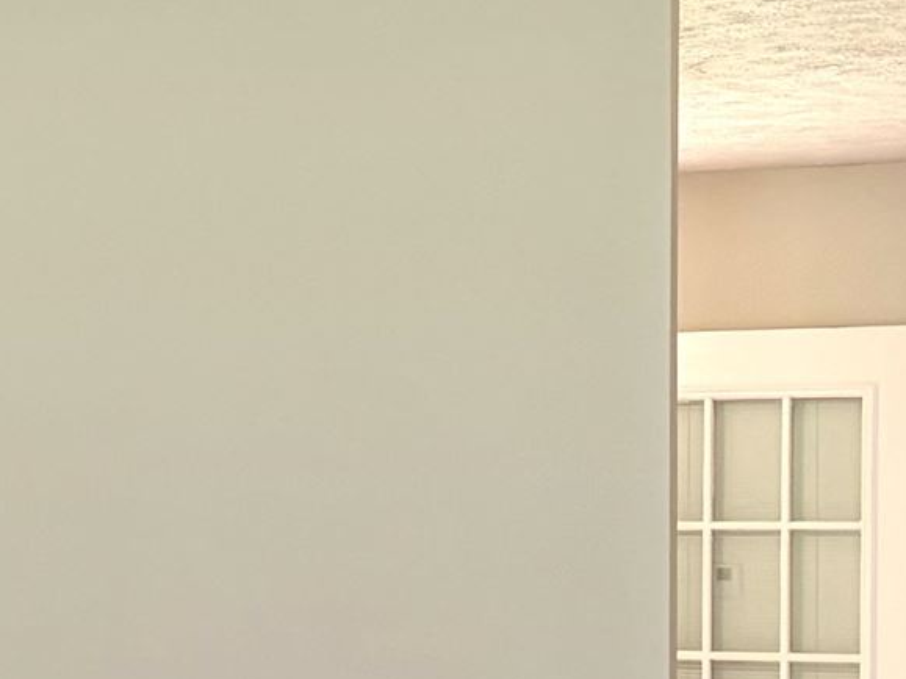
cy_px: 576
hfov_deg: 13.0
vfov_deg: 10.7
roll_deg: +0.3
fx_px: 3611
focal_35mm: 138
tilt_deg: -0.4
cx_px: -715
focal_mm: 5.96
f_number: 1.6
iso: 100
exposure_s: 1/60
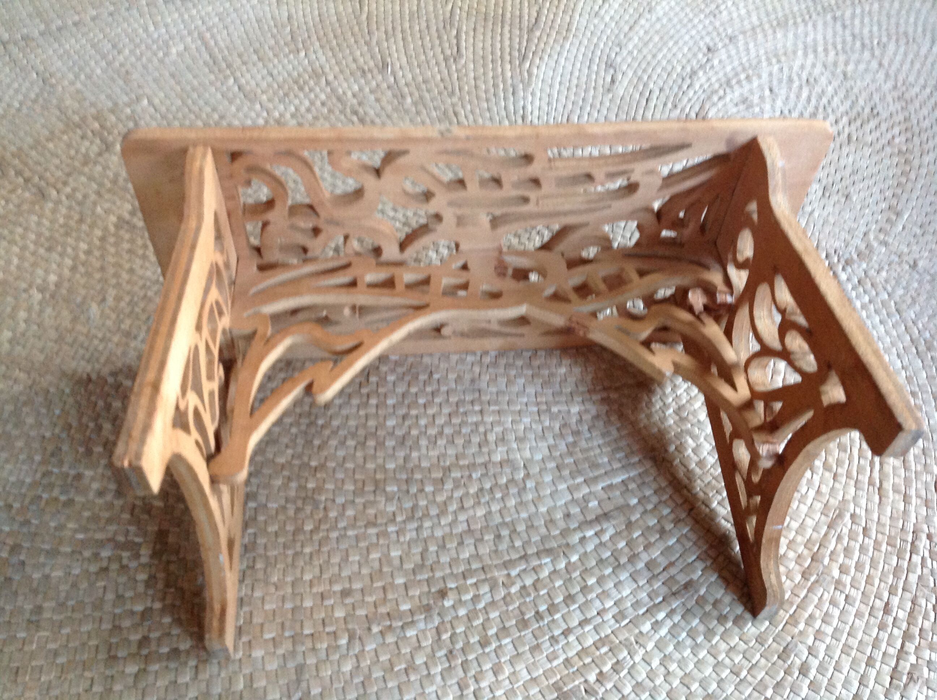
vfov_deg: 40.6
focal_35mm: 35
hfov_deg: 52.7
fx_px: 946
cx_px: 468
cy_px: 350
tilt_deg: -53.2
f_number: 2.4
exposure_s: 1/15
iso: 250
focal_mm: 4.28
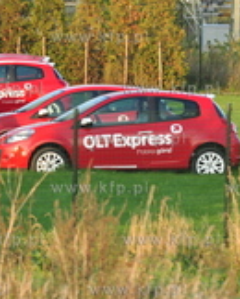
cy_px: 113
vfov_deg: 5.0
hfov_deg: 4.0
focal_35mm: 388
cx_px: -116
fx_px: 3439
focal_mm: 112
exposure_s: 1/400
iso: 200
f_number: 5
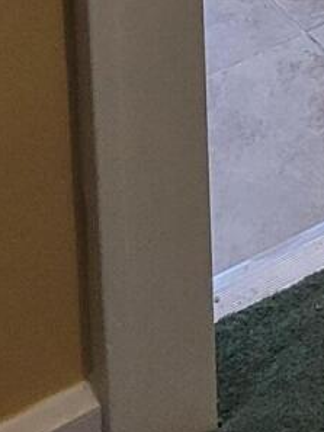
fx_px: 2182
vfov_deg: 9.3
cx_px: 459
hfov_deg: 8.3
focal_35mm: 175
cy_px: -806
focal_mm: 5.4
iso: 250
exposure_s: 1/120
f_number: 1.8
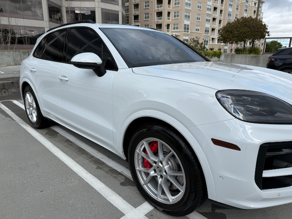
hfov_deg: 71.6
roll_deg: -1.4
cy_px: 110
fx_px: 202
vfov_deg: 56.8
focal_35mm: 24
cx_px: 146
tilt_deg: -16.2
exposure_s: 1/3021
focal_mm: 6.76
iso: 80
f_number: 1.78
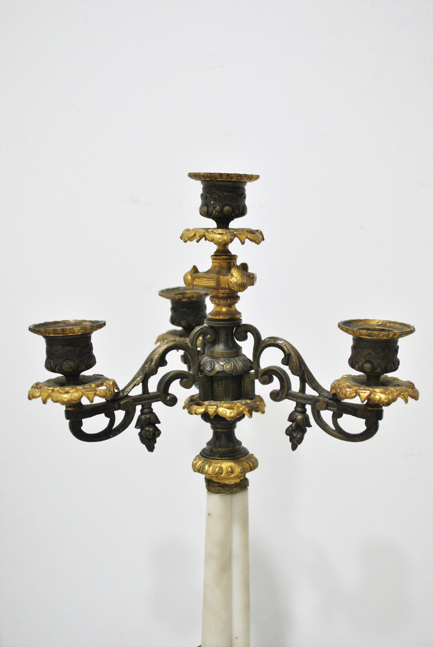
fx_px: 755
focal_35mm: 42
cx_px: 216
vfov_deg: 46.3
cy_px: 324
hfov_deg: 32.0
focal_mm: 28
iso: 400
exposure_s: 1/50
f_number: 4.5
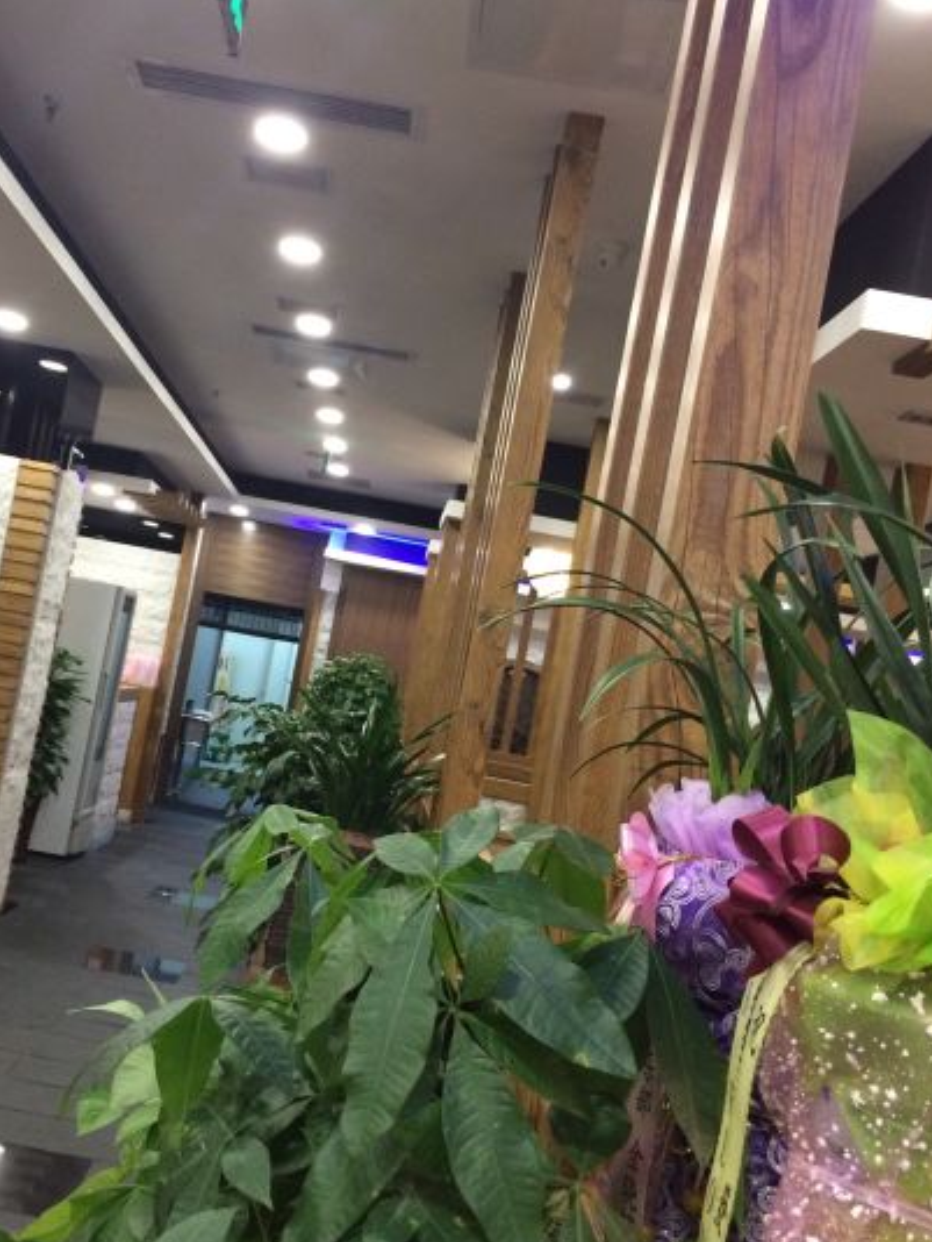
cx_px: 345
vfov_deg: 49.0
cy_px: 623
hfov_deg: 37.5
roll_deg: -10.1
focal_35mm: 38
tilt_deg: +3.1
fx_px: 1363
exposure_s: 1/33
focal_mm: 4.15
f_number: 2.2
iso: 250
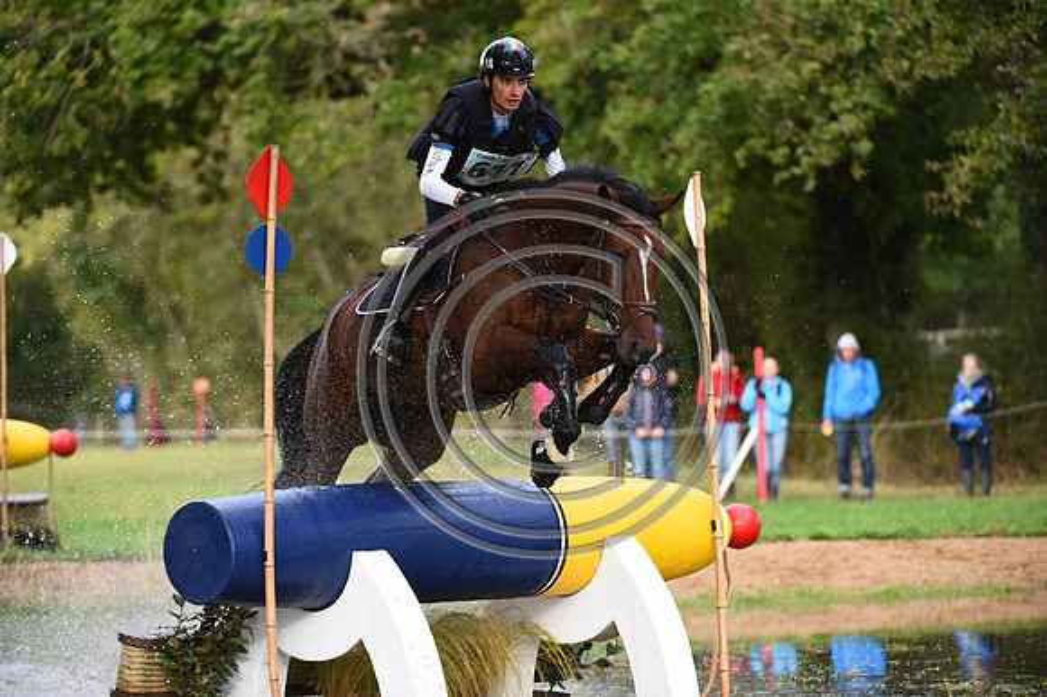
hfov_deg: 10.3
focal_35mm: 200
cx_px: 524
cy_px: 348
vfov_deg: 6.9
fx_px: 5813
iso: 1250
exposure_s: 1/1000
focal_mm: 200
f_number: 4.5
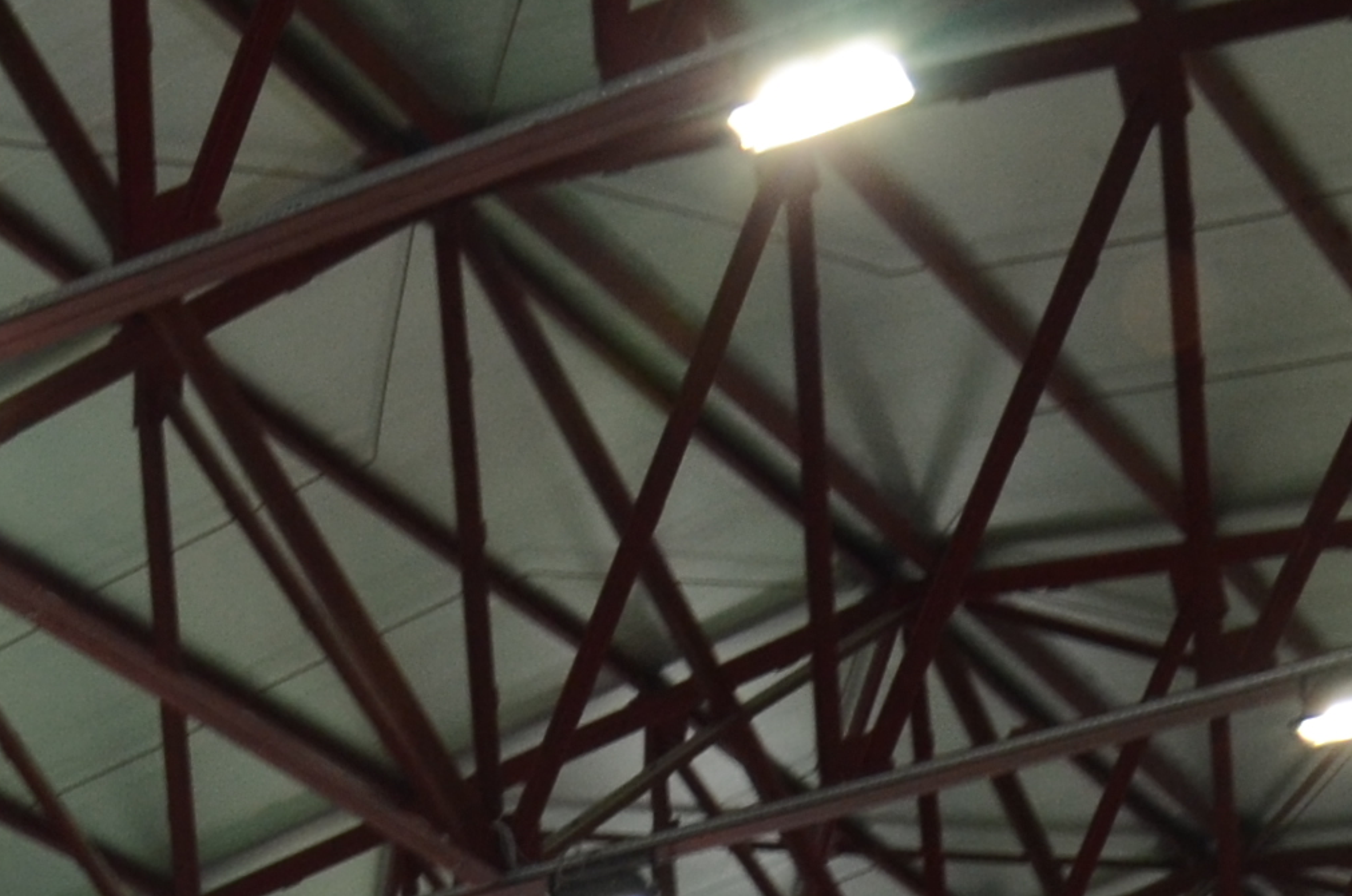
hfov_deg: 16.0
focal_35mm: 117
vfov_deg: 10.2
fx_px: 4386
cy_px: 2133
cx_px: -718
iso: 500
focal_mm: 16
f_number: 4.5
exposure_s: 1/50
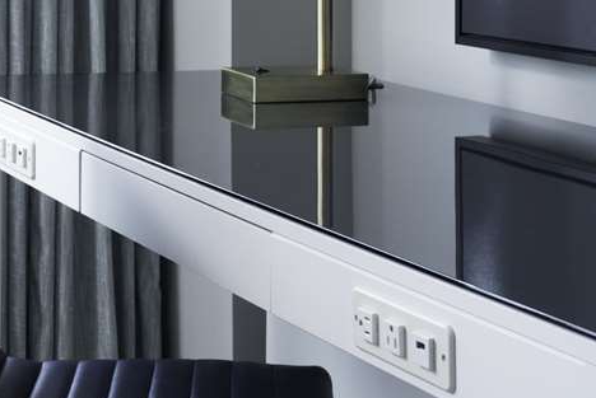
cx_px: -69
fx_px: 1856
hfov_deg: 17.6
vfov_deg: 11.9
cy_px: -117
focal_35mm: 112
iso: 100
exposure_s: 1/160
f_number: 5.6
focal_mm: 35
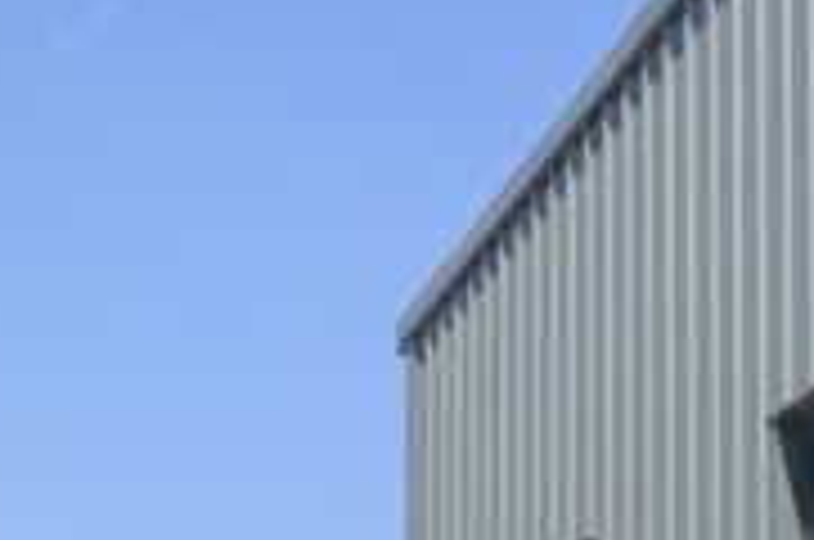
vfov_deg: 7.7
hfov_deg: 11.4
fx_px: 3860
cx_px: 1295
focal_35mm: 171
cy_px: 1058
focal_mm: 3
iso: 16
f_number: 1.8
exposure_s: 1/1490
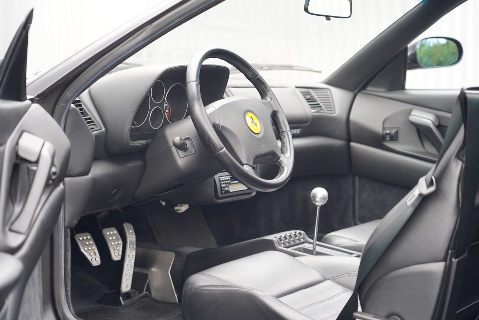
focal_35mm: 75
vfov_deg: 18.2
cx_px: 240
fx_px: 998
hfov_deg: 27.0
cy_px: 160
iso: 320
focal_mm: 75
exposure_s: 1/80
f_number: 4
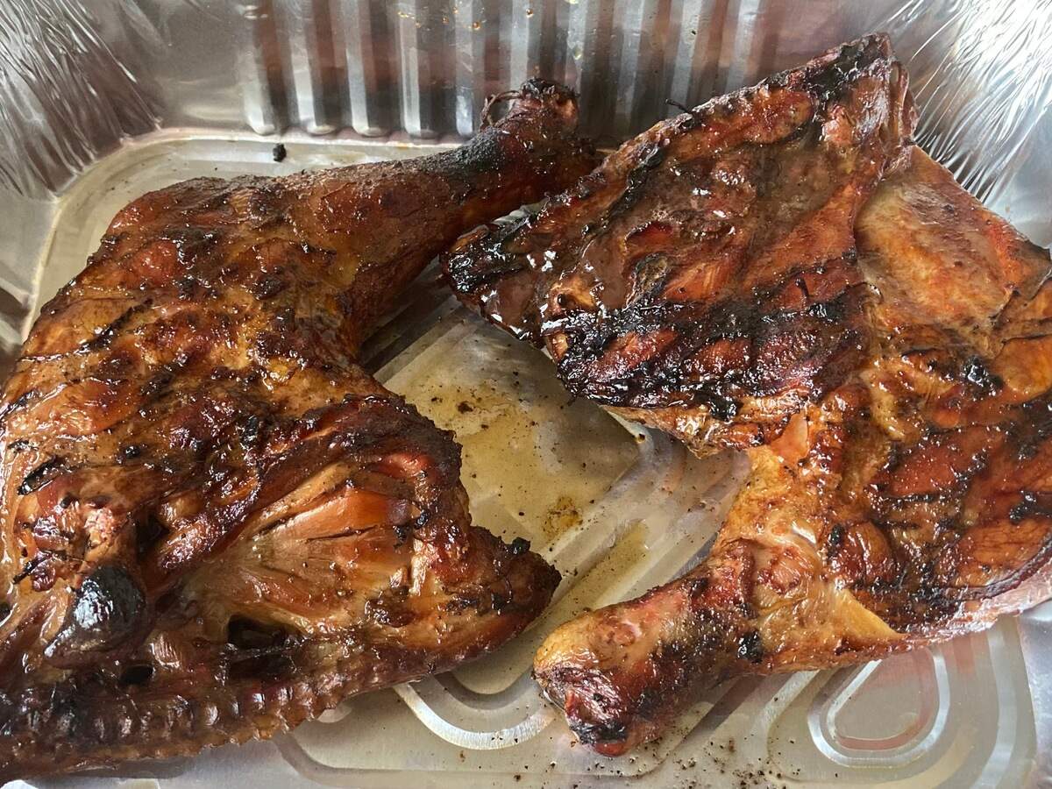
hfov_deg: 63.4
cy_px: 394
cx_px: 526
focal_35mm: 28
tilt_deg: -63.4
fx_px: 851
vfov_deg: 49.7
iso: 320
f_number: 1.8
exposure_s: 1/59
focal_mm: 3.99
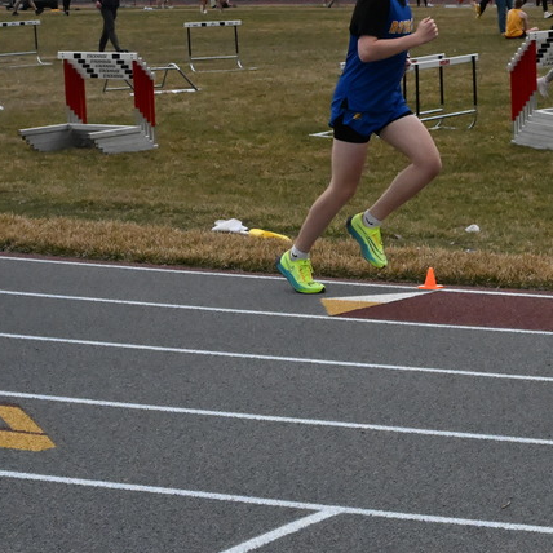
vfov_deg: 15.2
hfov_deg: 15.1
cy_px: 149
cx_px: 501
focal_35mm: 114
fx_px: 2060
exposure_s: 1/3200
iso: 12800
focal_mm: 56
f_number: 14
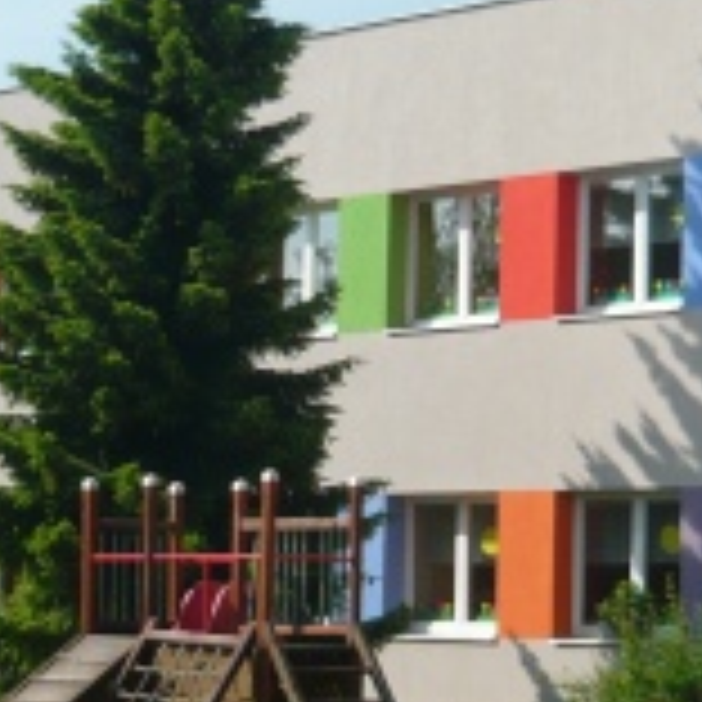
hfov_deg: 14.5
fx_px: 2753
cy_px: 374
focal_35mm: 120
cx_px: 436
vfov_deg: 14.5
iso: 100
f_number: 8
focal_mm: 5.5
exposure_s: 1/200
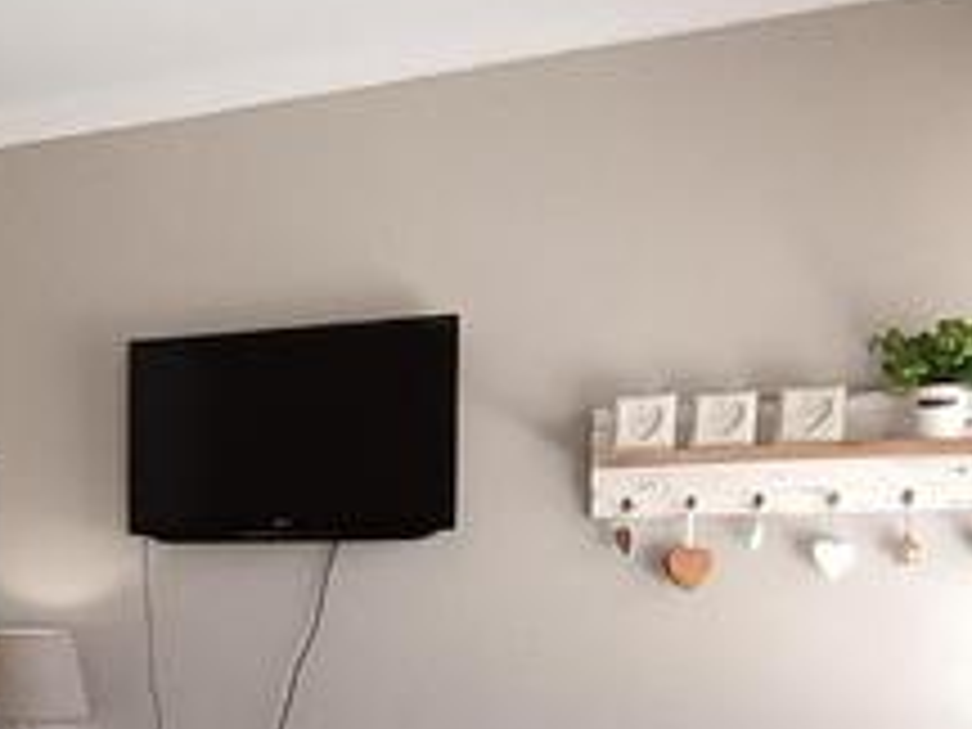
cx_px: -248
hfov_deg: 26.6
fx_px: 1769
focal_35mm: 63
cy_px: 711
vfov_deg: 22.5
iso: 487
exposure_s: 1/100
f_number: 2.2
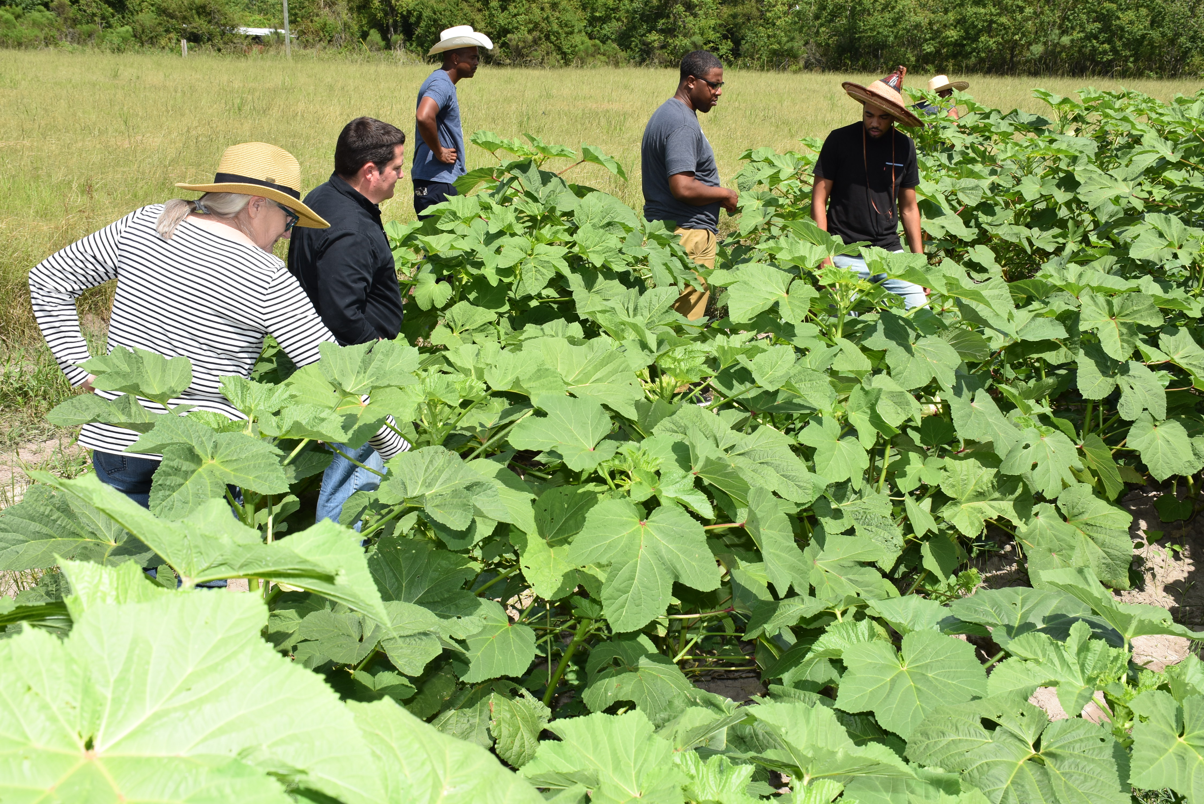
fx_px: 1505
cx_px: 602
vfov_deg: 29.9
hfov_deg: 43.6
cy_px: 402
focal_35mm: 45
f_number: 13
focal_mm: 30
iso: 200
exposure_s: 1/250
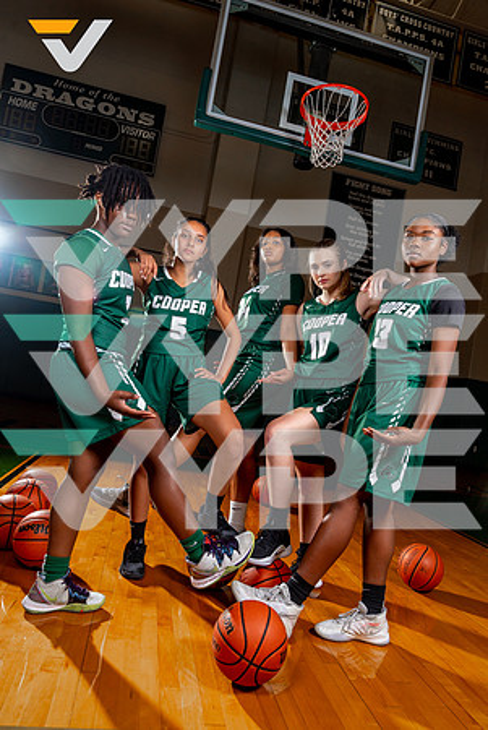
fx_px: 487
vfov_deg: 73.7
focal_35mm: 24
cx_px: 244
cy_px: 365
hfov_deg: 53.2
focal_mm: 24
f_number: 8
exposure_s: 1/125
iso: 125
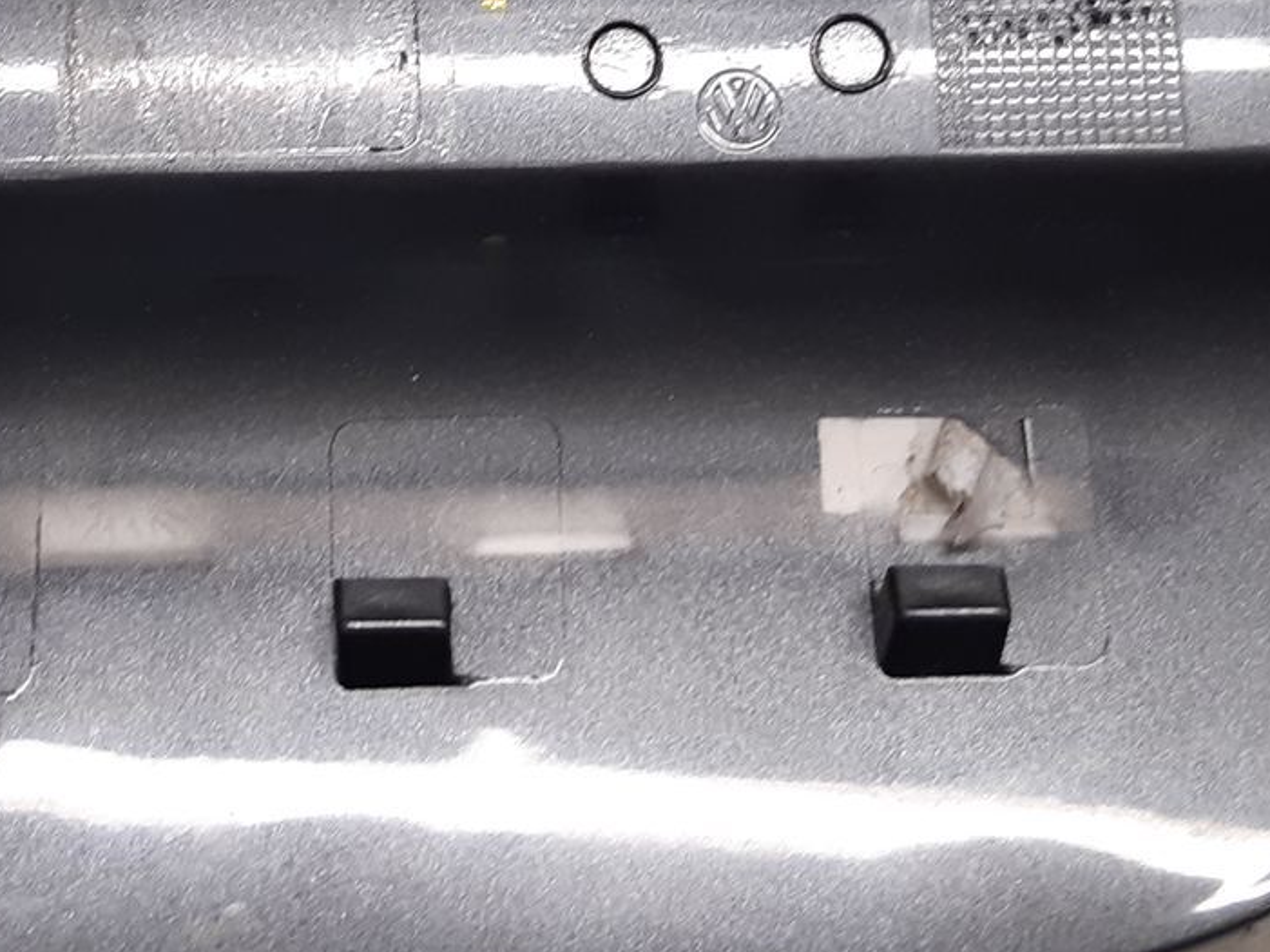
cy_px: 96
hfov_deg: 25.5
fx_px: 2787
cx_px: 384
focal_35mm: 76
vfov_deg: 19.0
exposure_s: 1/50
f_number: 1.7
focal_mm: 3.93
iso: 100
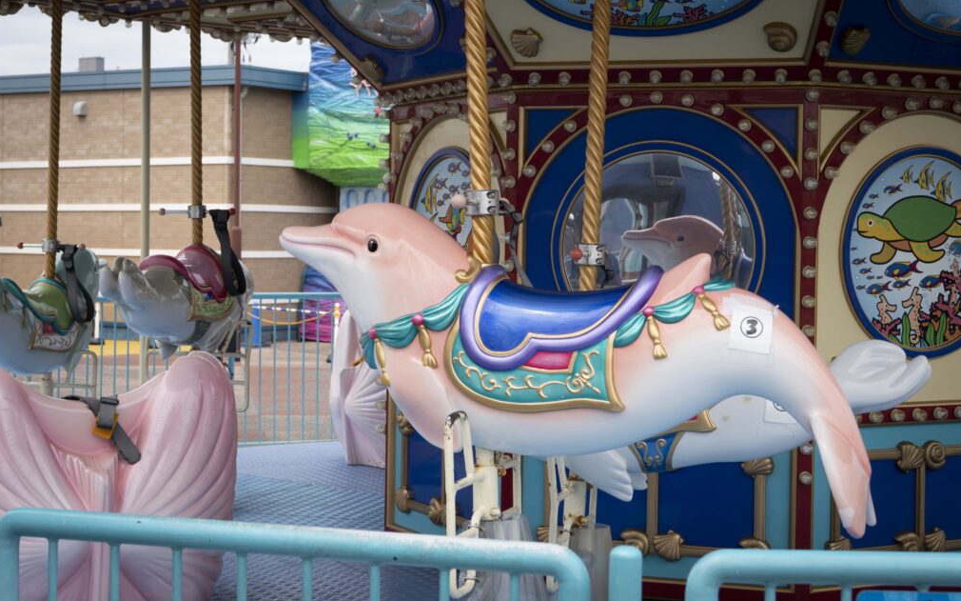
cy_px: 277
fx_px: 1597
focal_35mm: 61
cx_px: 476
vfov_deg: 21.3
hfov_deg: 33.5
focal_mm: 59
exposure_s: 1/160
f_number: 9
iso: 160
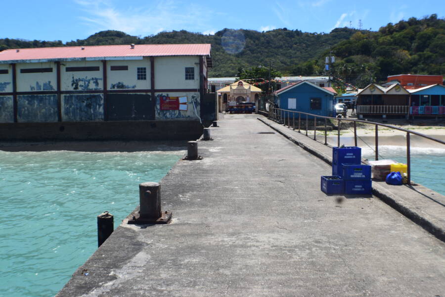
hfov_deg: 41.1
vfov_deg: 28.1
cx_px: 222
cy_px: 148
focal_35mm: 48
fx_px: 593
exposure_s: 1/500
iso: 360
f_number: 11
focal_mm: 32
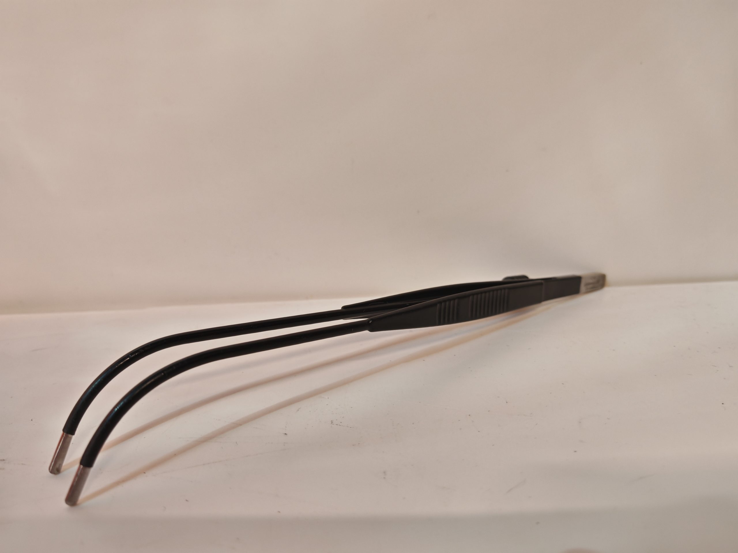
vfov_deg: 51.4
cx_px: 369
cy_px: 276
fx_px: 576
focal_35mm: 27
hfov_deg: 65.3
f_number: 2
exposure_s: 1/100
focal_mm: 6.83
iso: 250
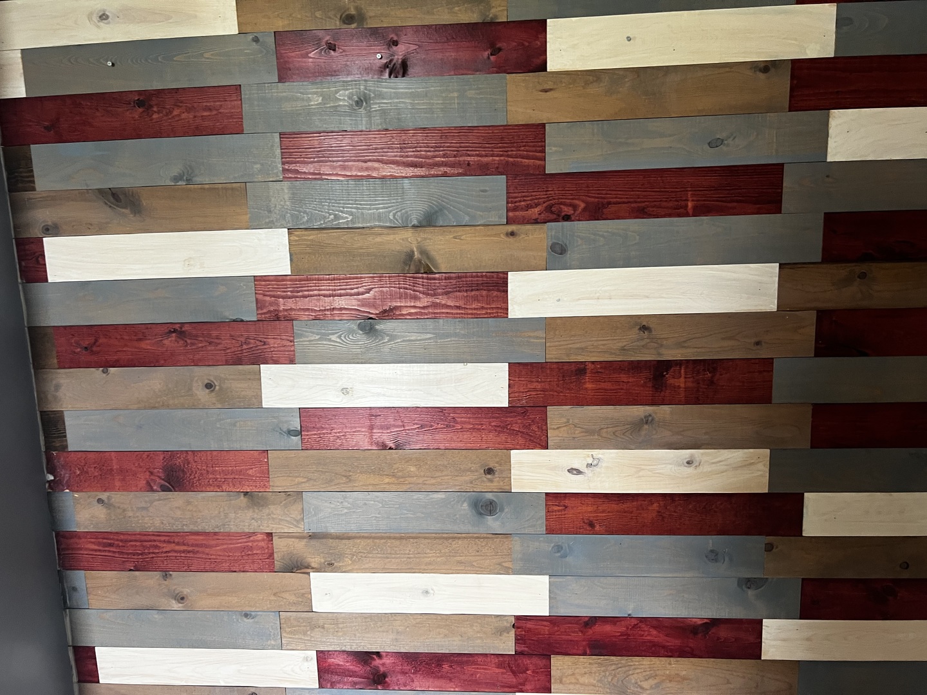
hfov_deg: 67.3
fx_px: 696
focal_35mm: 26
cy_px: 348
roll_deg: +3.9
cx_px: 464
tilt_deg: -9.3
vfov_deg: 53.1
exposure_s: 1/61
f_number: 1.5
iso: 125
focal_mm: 5.7
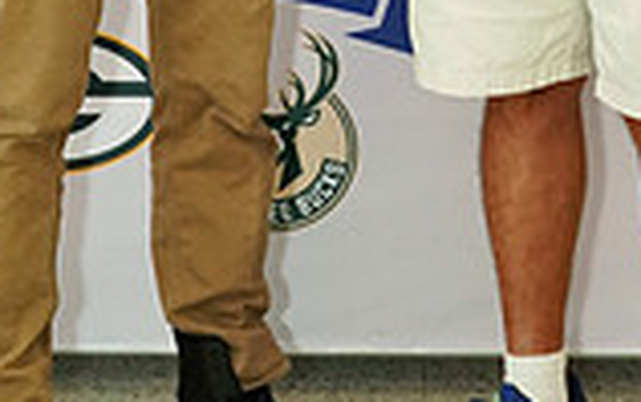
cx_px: 385
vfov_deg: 6.2
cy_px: -475
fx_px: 3574
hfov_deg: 10.2
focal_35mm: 204
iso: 1600
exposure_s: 1/100
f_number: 8
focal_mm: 47
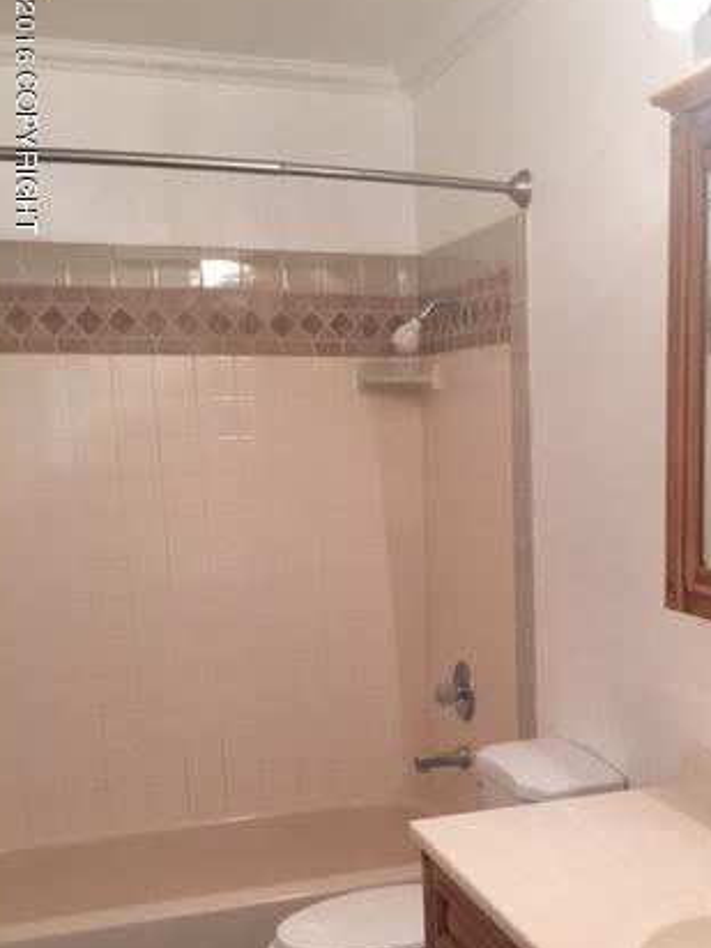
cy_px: 702
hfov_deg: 31.6
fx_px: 1232
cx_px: 532
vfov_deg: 41.0
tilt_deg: -12.3
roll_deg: +0.8
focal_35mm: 45
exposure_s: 1/30
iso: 40
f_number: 2.2
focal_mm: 4.15
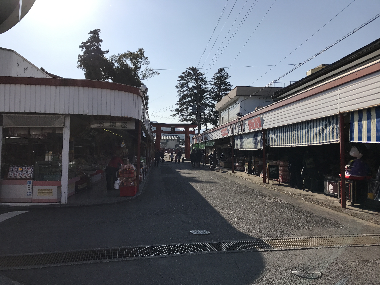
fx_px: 307
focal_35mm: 28
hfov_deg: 63.4
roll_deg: -0.5
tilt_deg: +3.8
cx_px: 190
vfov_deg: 49.7
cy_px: 142
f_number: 1.8
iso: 20
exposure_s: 1/4808
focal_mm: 3.99
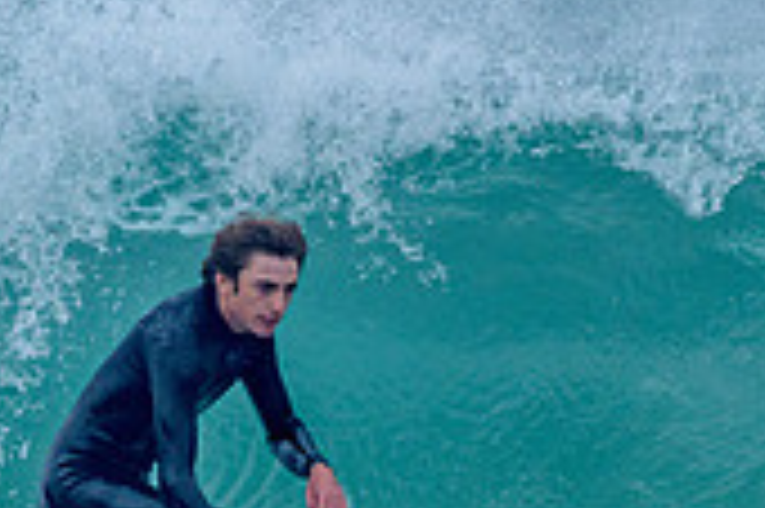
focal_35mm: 2148
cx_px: 180
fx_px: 45600
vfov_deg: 0.6
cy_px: 411
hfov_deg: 1.0
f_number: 5.6
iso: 800
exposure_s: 1/2000
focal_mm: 500
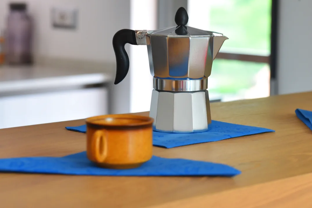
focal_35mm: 126
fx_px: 1092
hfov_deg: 16.2
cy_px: 110
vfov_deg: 10.9
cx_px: 210
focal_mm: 70
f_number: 5.6
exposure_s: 1/125
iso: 1000
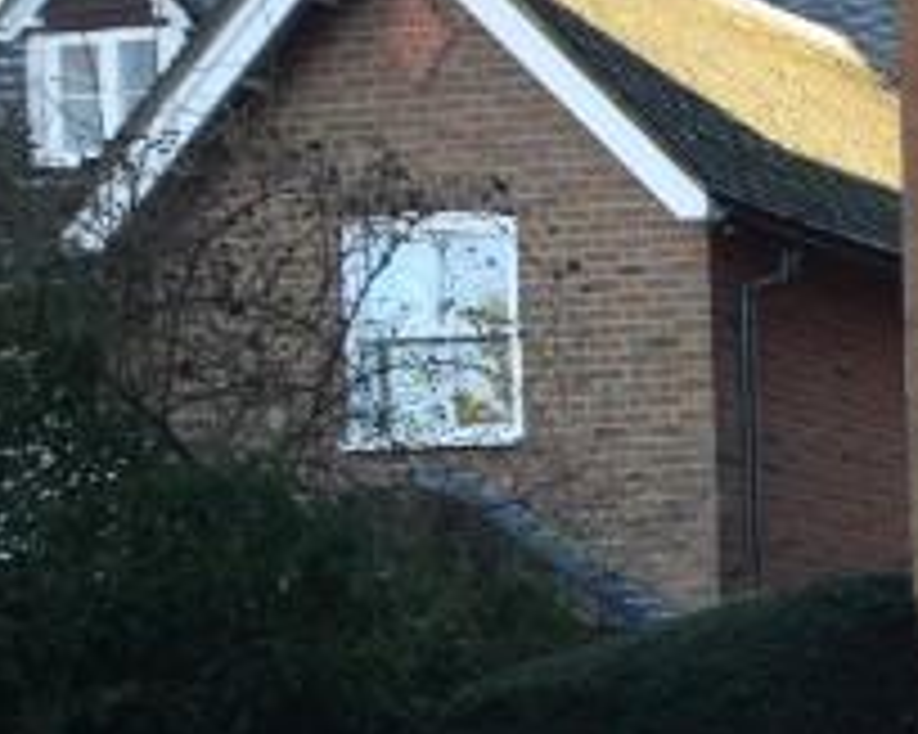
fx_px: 3069
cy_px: 957
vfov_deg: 13.2
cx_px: 2282
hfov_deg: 12.7
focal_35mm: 113
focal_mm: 16
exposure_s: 1/160
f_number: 6.3
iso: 400
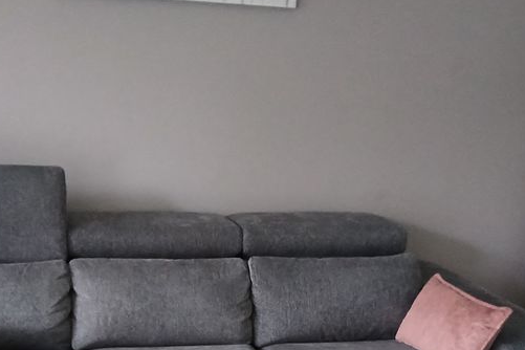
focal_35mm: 54
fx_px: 787
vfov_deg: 23.5
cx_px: 174
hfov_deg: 36.5
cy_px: 384
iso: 1250
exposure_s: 1/16.7
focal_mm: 3.98
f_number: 1.8
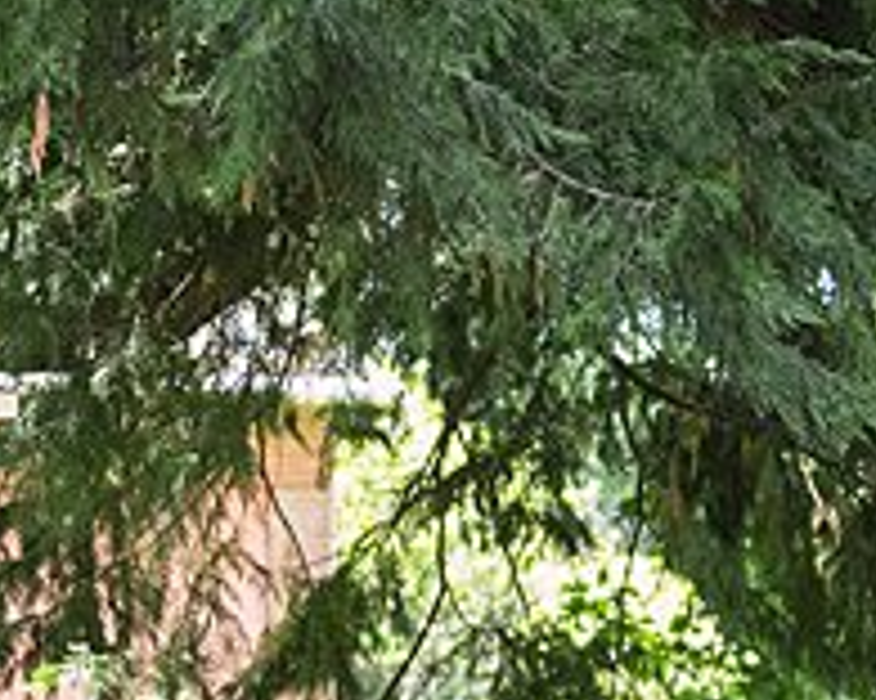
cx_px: -175
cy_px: 619
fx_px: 6222
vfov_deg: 6.4
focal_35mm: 240
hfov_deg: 8.0
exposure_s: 1/3200
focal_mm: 50
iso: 2500
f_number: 1.8
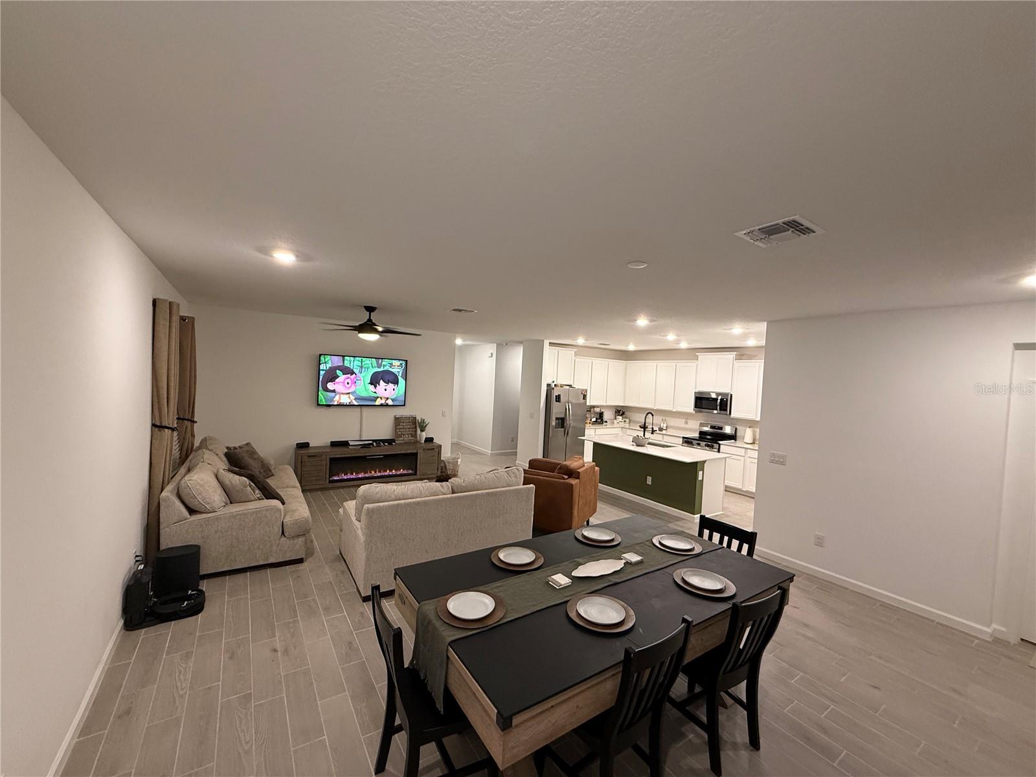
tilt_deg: -0.8
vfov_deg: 85.7
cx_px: 518
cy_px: 388
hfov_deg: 102.1
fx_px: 419
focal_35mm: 14
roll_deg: -3.0
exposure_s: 1/60
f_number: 2.2
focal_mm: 2.22
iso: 250
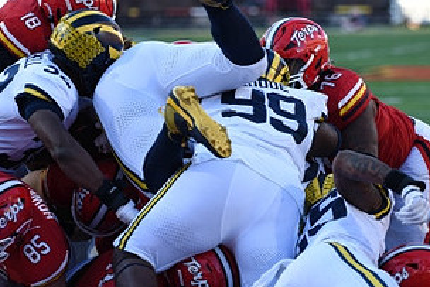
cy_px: 172
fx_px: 3191
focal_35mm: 267
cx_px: 274
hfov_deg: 7.7
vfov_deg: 5.2
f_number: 2.8
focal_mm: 140
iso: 250
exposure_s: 1/800
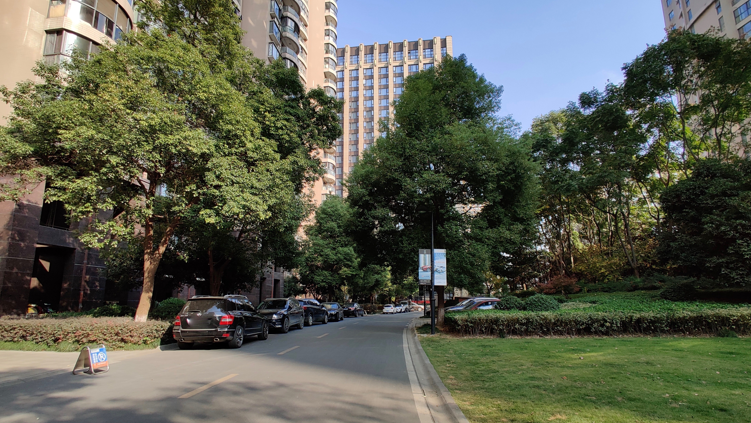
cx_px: 366
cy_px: 224
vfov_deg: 70.5
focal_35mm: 15
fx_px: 299
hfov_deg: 103.0
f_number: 2.2
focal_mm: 2.25
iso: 100
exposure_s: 1/635
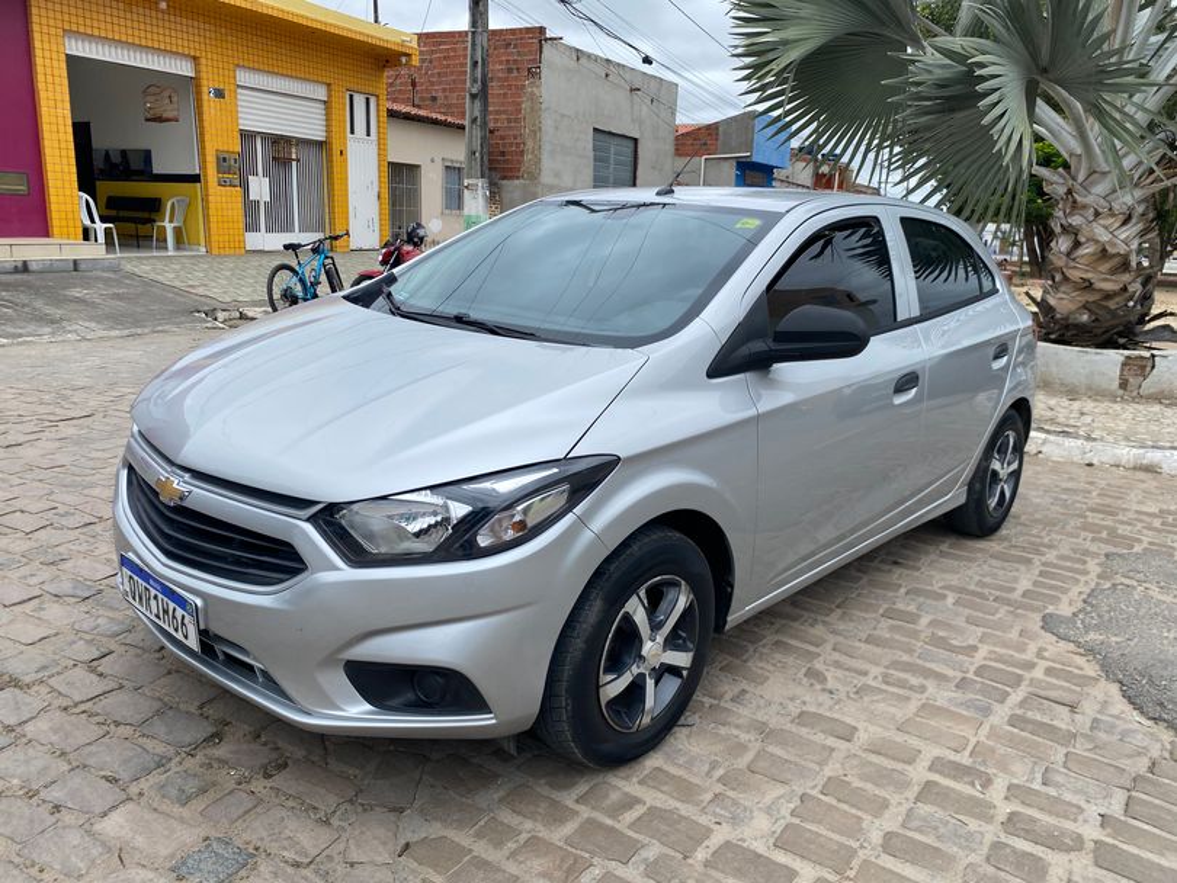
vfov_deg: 53.1
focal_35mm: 26
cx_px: 588
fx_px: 884
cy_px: 442
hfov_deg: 67.3
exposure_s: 1/1484
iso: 32
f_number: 1.8
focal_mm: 4.25
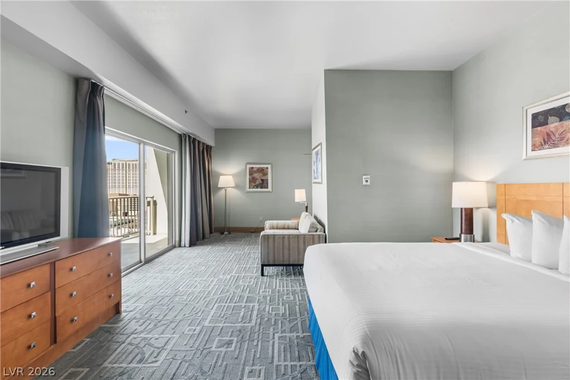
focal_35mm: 17
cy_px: 190
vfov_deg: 70.5
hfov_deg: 93.3
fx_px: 269
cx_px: 285
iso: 400
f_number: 8
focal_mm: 17
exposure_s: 1/5
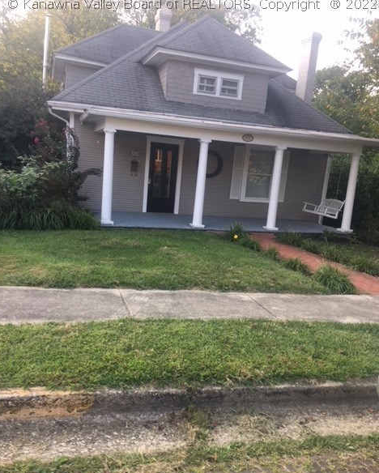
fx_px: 434
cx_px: 191
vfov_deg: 57.1
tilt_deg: -10.4
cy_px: 251
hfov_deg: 47.2
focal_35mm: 31
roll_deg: -7.0
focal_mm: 4.15
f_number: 2.2
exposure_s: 1/120
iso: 25
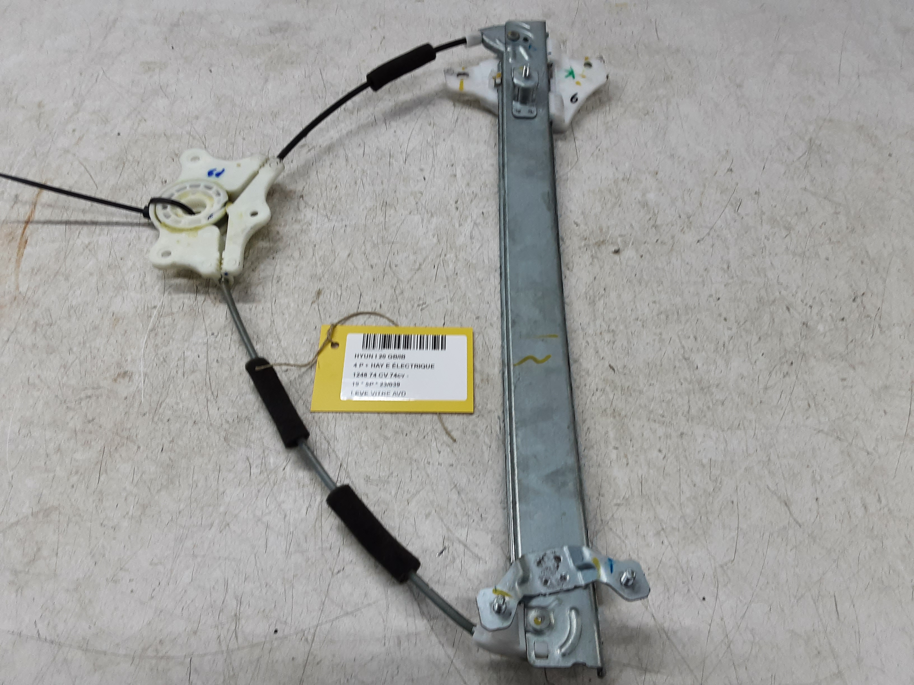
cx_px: 457
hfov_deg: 65.3
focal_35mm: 27
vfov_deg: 51.4
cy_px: 342
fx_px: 713
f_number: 1.9
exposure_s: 1/50
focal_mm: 2.91
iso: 64
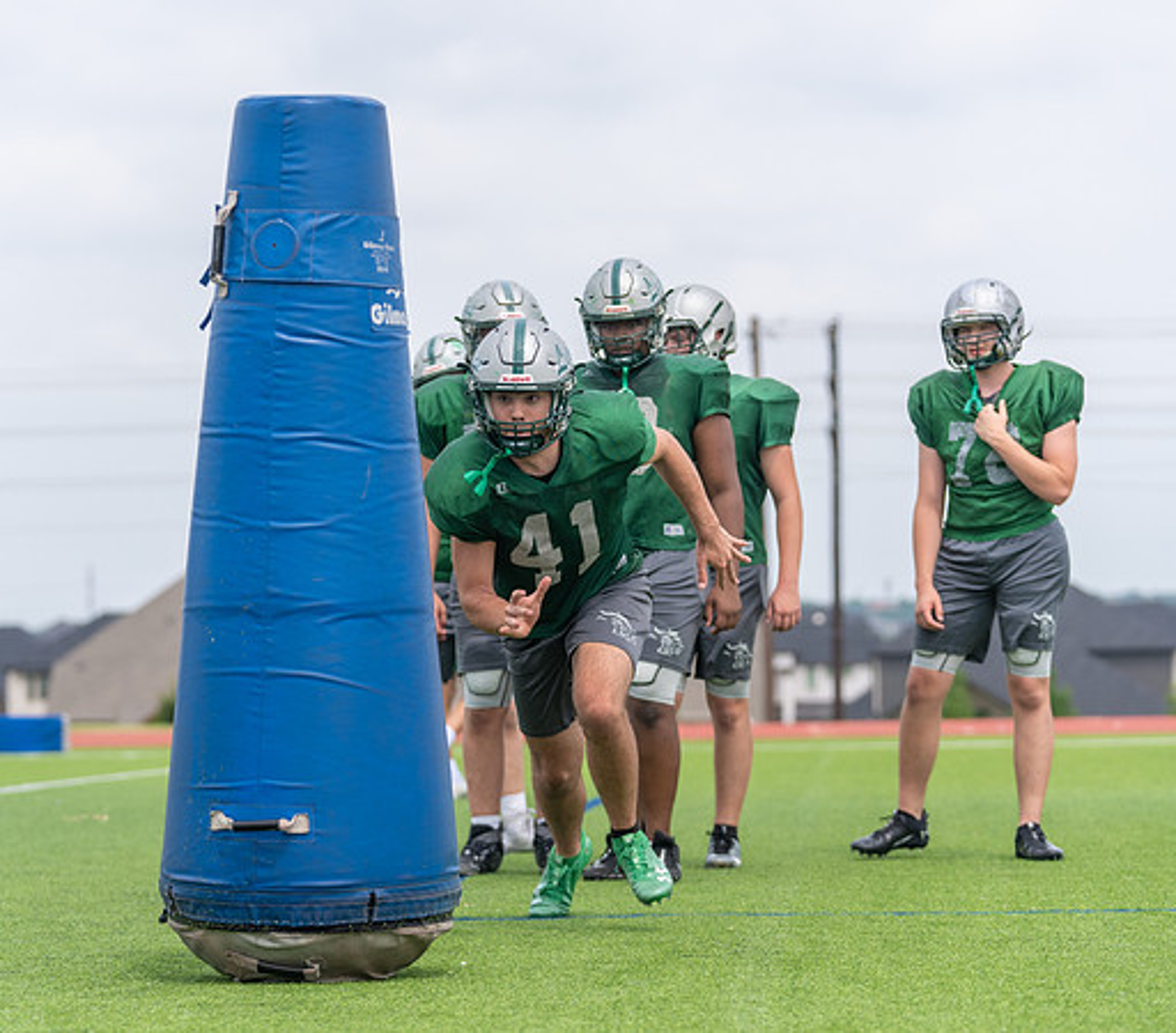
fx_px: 5062
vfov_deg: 11.7
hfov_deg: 13.2
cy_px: 543
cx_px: 531
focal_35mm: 140
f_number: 3.5
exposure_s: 1/1250
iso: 160
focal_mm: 112
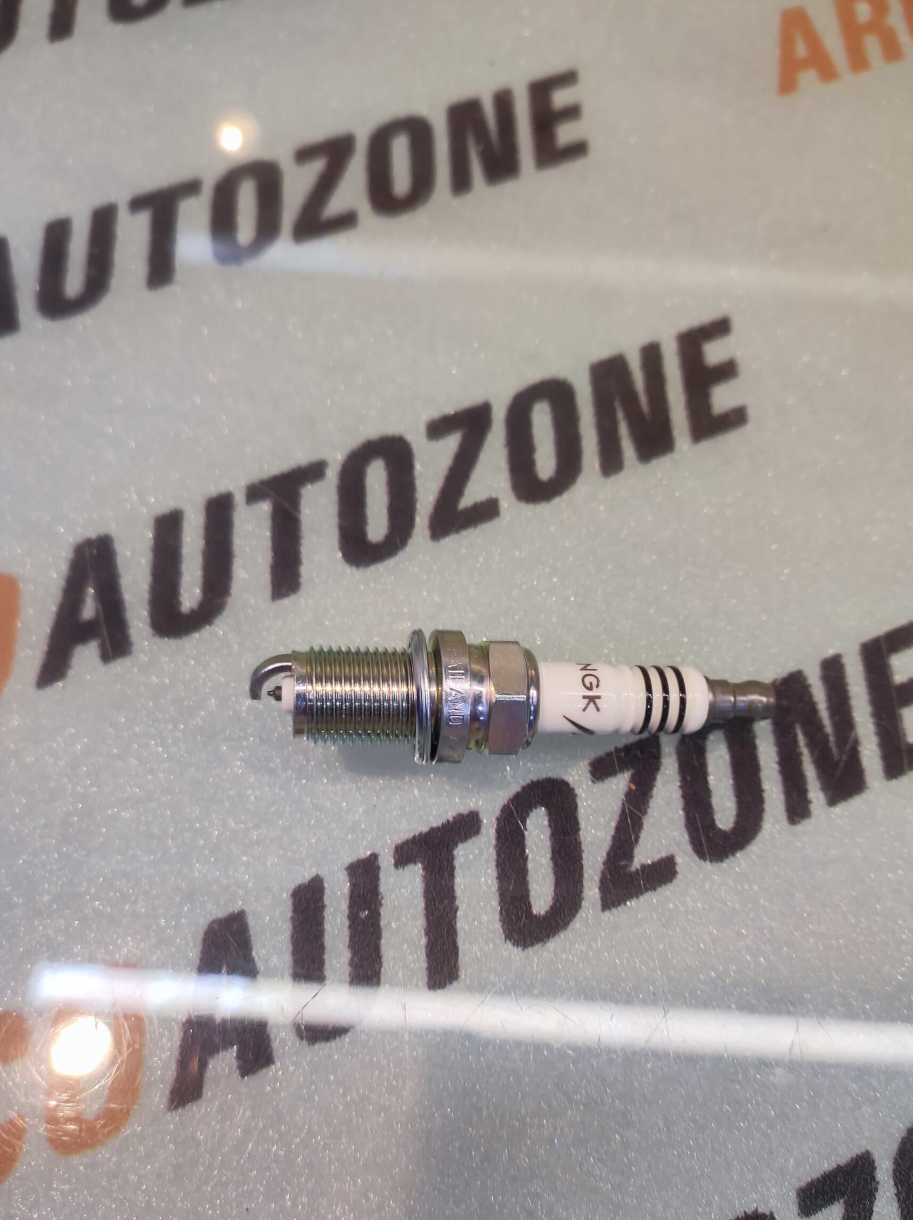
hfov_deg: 68.6
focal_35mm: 19
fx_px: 669
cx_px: 476
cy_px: 676
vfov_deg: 84.4
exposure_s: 1/33
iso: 79
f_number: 1.79
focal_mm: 4.74
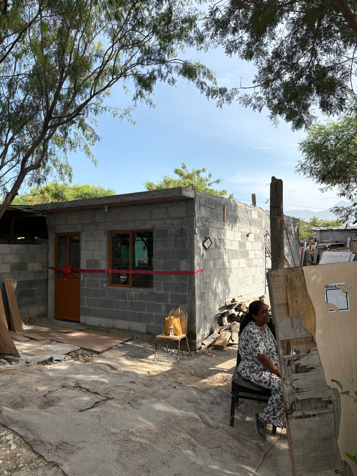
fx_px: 358
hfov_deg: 53.1
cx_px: 178
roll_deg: +0.0
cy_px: 238
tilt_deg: +2.7
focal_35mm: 26
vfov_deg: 67.3
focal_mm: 5.96
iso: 50
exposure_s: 1/1848
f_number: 1.6
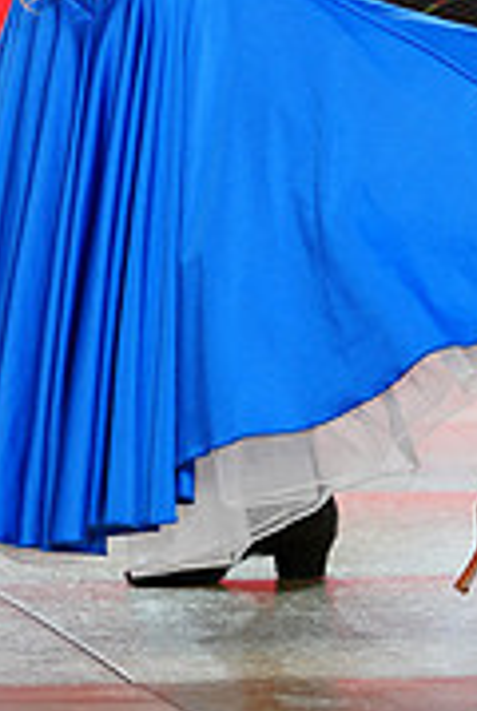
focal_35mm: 489
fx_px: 9681
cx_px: 439
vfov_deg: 4.2
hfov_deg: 2.8
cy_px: -286
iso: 400
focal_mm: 151
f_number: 2.8
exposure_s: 1/400
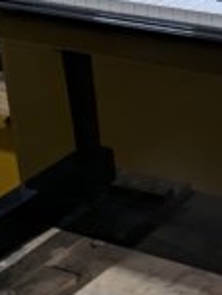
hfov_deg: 11.9
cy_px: -54
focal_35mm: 118
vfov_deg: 16.1
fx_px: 1008
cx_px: 347
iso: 145
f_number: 1.89
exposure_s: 1/33.3
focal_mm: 5.43
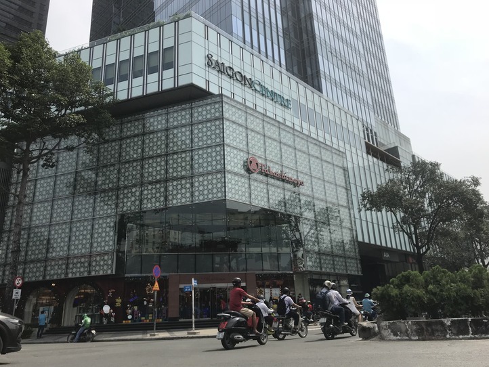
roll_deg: +3.3
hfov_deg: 63.4
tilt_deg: +18.9
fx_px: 396
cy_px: 184
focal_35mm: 28
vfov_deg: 49.8
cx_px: 244
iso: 20
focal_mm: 3.99
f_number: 1.8
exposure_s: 1/3195
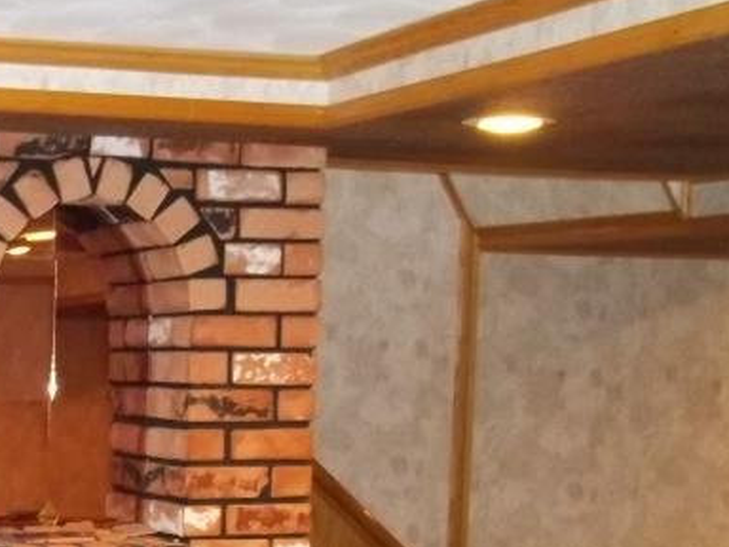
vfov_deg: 16.3
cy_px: 589
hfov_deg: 20.6
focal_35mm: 88
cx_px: -177
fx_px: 1853
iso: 400
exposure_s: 1/30
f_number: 3.3
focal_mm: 5.9
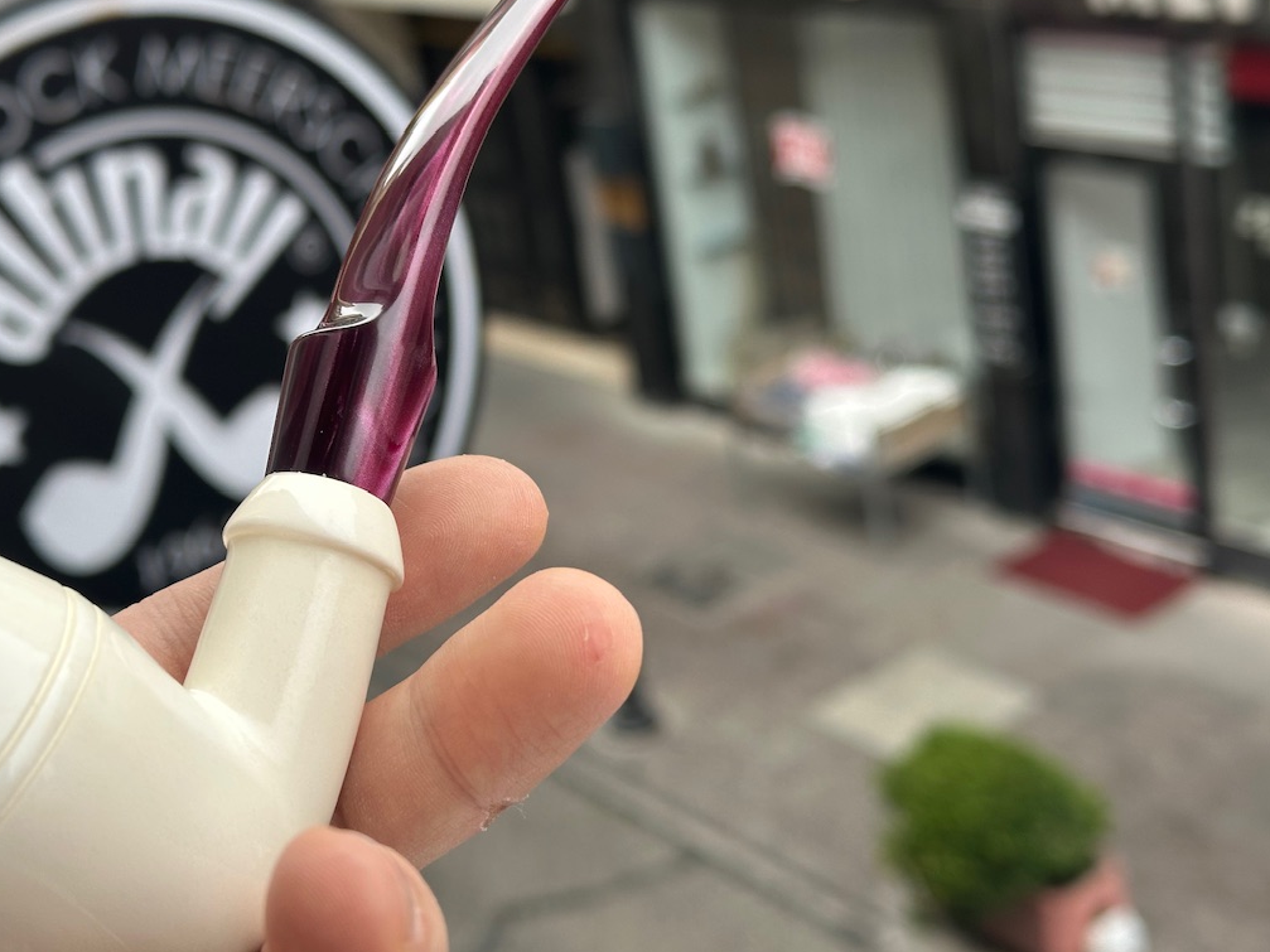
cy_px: 385
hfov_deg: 31.6
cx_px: 491
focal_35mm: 61
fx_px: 2238
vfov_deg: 24.0
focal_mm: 6.86
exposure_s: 1/309
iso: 64
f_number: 1.78
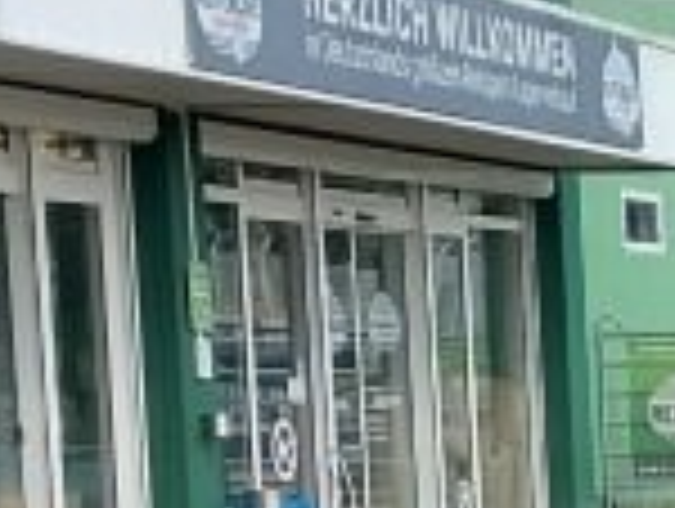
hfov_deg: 9.0
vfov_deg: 8.0
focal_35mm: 184
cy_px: 728
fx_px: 3594
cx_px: 1917
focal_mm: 4
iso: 20
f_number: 1.8
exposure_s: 1/359
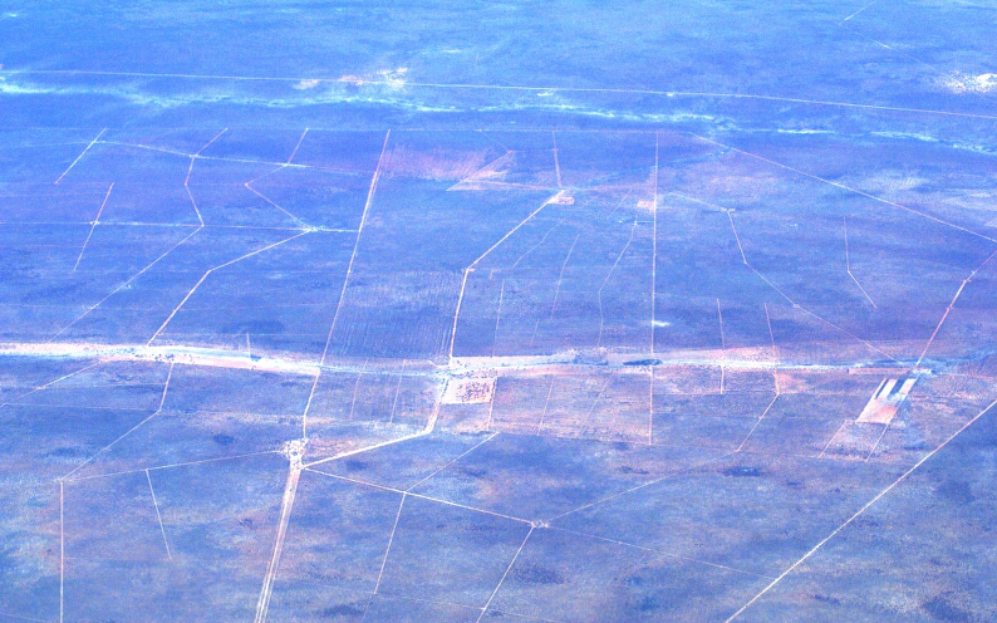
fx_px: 2934
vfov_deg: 12.1
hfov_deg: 19.3
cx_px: 496
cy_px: 293
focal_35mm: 108
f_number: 11
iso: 100
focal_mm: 70
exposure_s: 1/200
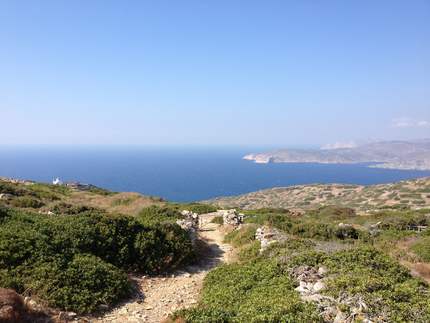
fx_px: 435
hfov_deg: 52.6
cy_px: 162
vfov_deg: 40.7
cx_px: 215
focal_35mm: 35
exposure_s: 1/1416
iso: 50
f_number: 2.4
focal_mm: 4.28
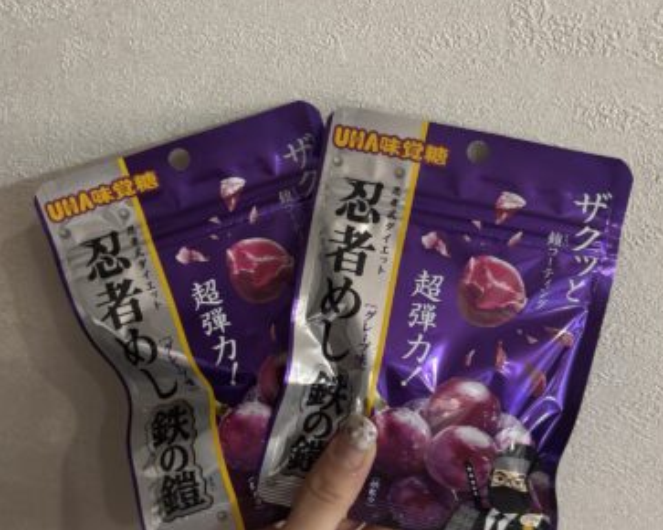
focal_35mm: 35
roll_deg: -0.5
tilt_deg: -17.2
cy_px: 316
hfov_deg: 51.6
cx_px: 326
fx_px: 686
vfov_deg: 42.0
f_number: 1.6
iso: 500
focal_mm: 5.96
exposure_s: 1/25
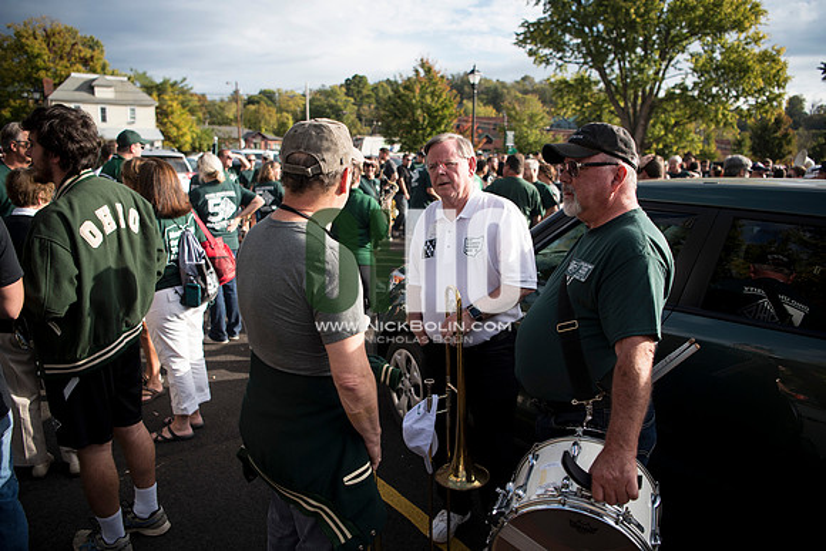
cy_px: 276
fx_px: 551
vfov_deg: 53.2
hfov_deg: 73.7
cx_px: 413
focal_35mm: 24
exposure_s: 1/2000
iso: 250
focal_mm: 24
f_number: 2.8
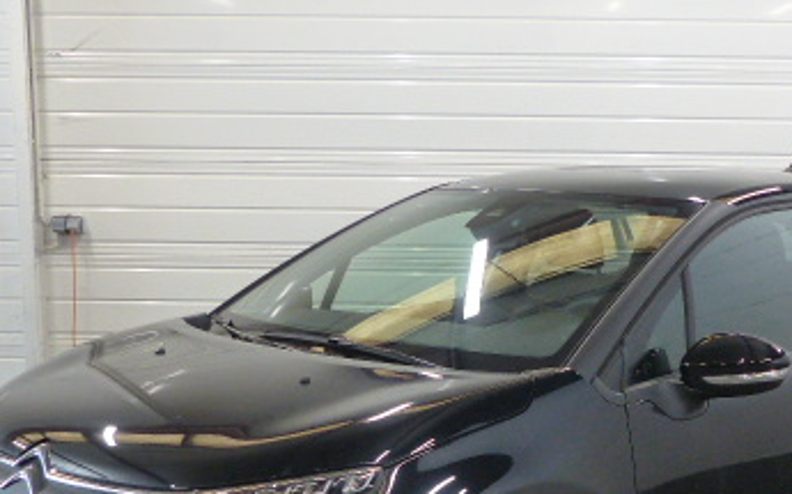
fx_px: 1359
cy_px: 430
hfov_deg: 32.2
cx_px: 523
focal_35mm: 63
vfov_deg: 20.2
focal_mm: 5.6
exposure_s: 1/60
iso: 400
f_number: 2.8
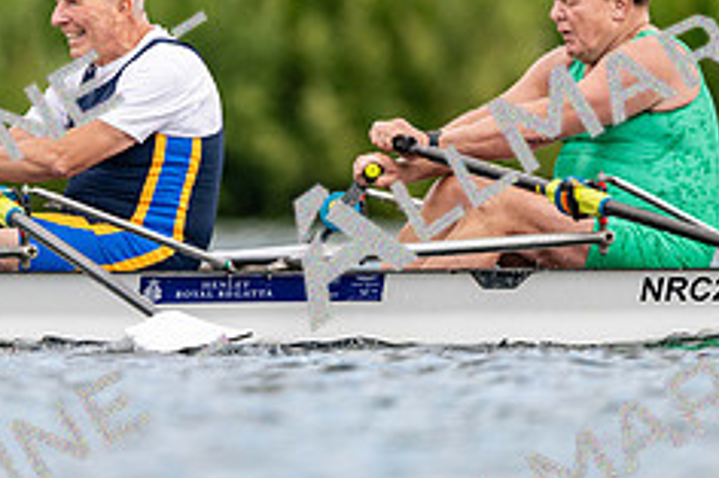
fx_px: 29477
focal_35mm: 1477
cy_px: 41
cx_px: 34
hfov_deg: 1.4
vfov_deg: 0.9
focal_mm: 600
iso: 640
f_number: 4
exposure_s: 1/2500
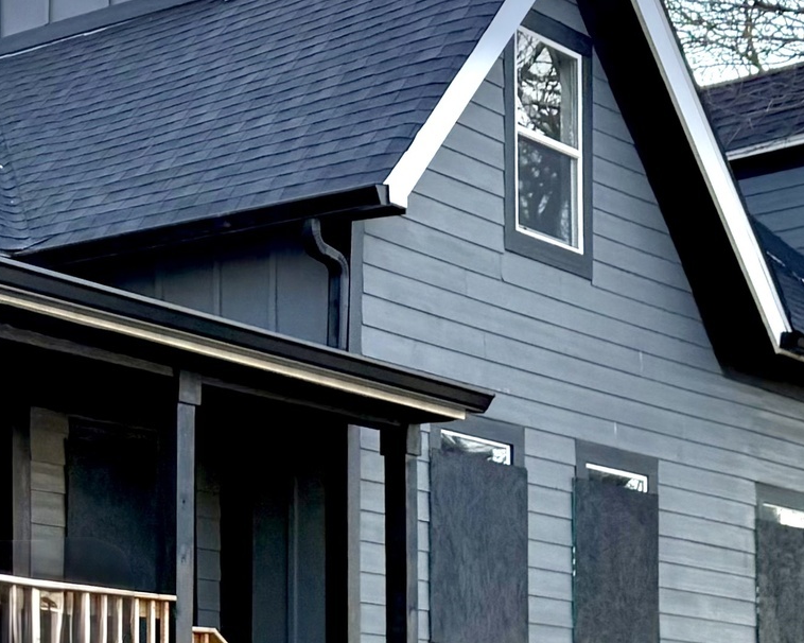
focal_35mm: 95
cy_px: 524
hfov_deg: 19.6
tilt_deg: +7.8
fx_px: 2260
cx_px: 2
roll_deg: -0.3
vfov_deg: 16.1
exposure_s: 1/2801
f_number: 1.78
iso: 100
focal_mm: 6.76
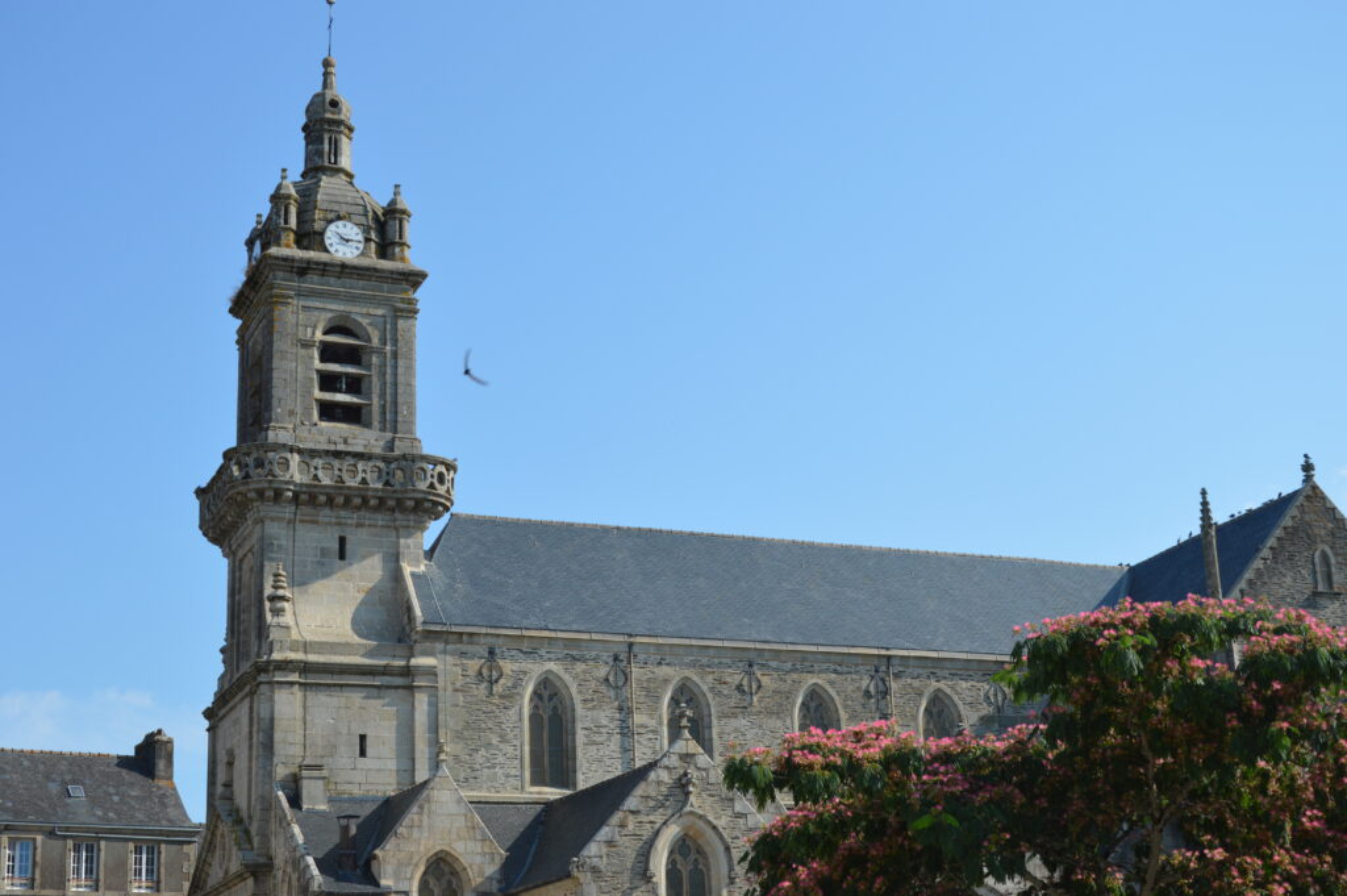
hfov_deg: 38.9
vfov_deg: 26.4
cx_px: 674
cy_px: 448
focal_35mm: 51
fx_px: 1907
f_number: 8
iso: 100
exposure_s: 1/250
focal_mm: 34
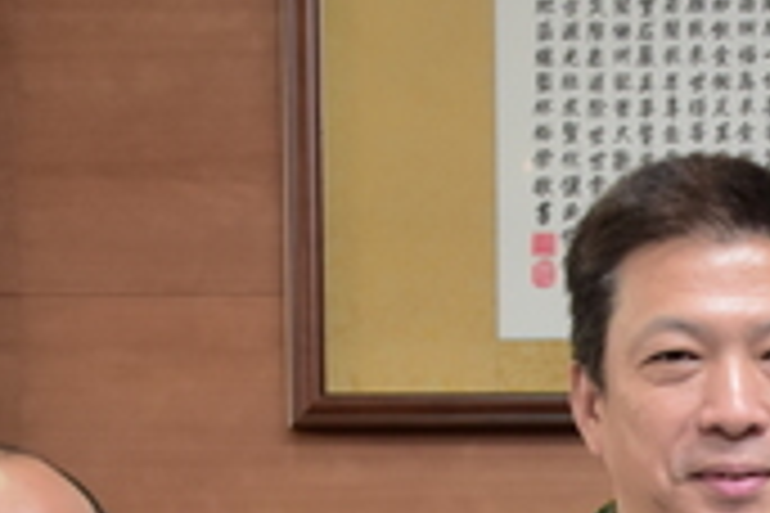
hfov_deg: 12.5
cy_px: 920
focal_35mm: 160
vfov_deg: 8.3
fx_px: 3422
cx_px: 991
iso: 800
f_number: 5.6
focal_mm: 26
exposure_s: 1/25
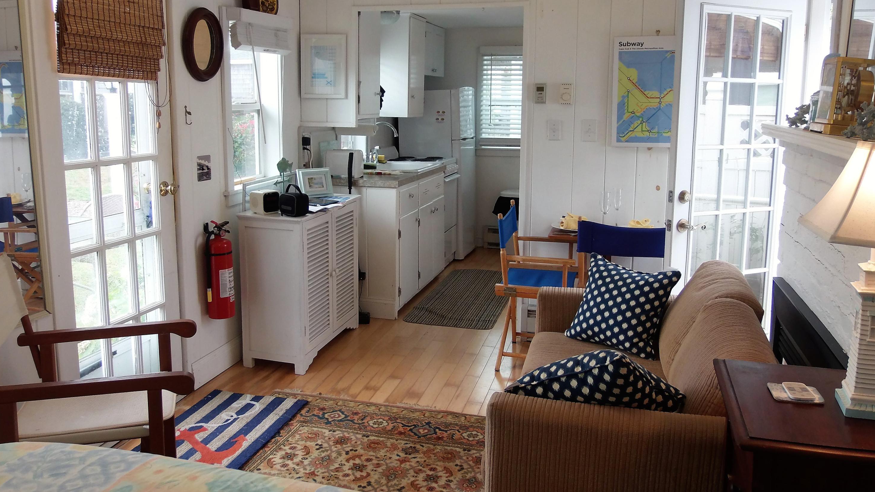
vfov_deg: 40.0
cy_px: 198
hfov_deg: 66.1
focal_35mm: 29
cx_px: 441
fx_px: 673
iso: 100
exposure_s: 1/80
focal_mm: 4.66
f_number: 3.2
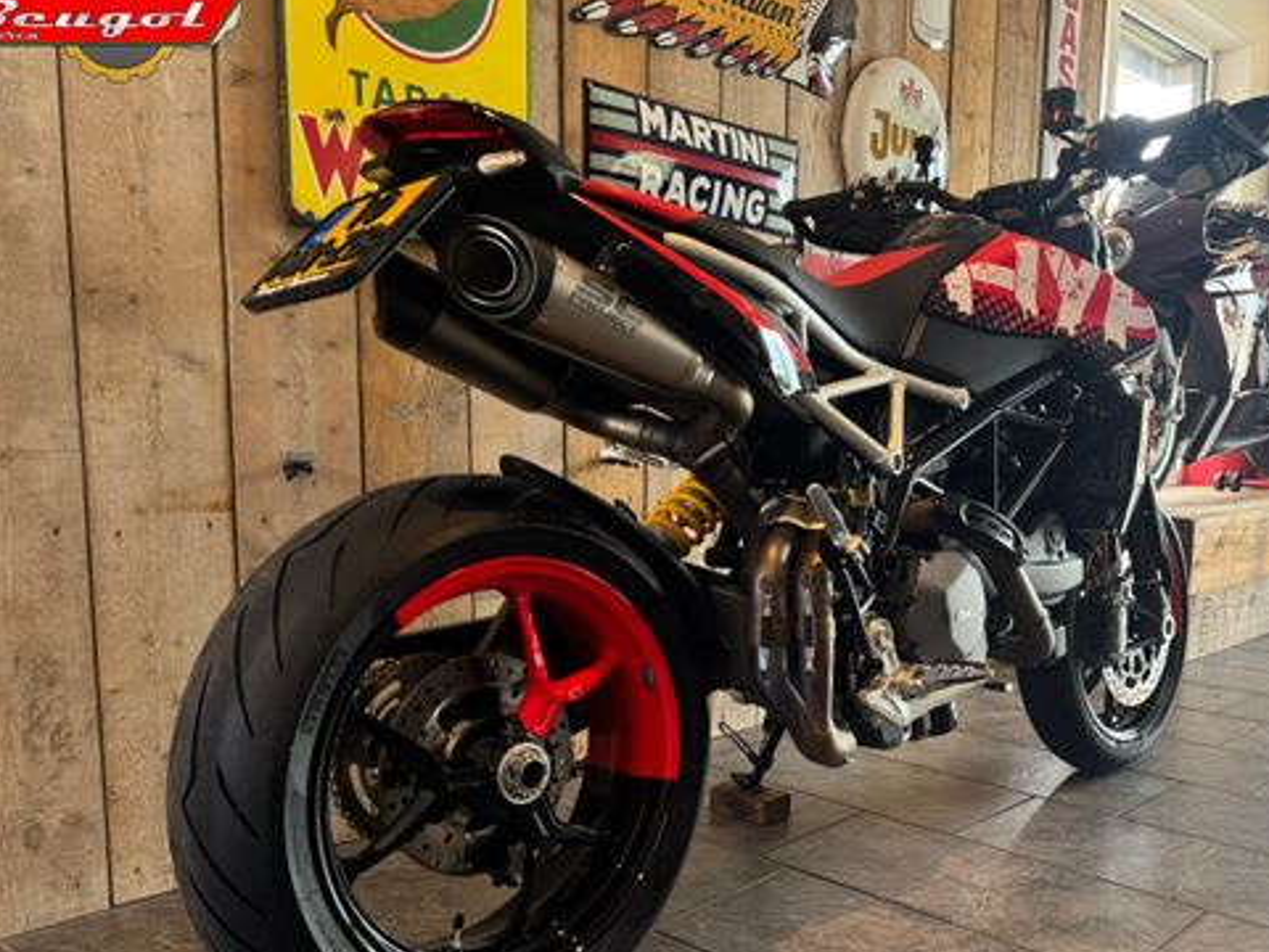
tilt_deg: -8.5
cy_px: 592
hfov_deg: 56.4
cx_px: 759
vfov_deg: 43.8
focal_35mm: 32
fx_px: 1173
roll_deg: -1.1
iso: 100
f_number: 1.78
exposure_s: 1/100
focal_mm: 6.76
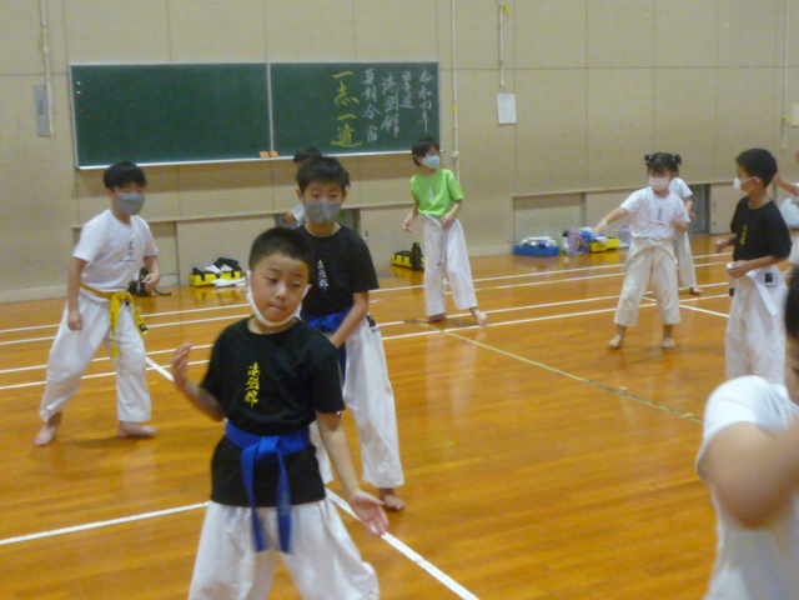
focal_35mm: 49
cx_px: 400
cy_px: 300
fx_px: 1131
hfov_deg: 38.9
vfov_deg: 29.7
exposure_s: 1/50
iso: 400
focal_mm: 4.9
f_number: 2.9
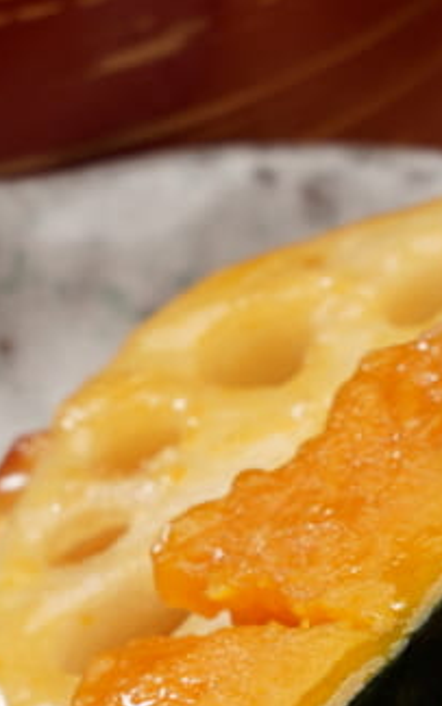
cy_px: 794
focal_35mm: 398
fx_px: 7658
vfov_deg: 5.3
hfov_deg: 3.3
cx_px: 431
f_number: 8
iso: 200
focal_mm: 49.5
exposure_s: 1/160
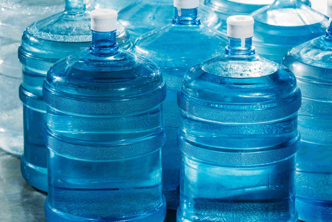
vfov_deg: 6.6
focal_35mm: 209
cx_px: 186
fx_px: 1928
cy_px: 84
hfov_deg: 9.8
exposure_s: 1/160
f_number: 5
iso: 100
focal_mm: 135
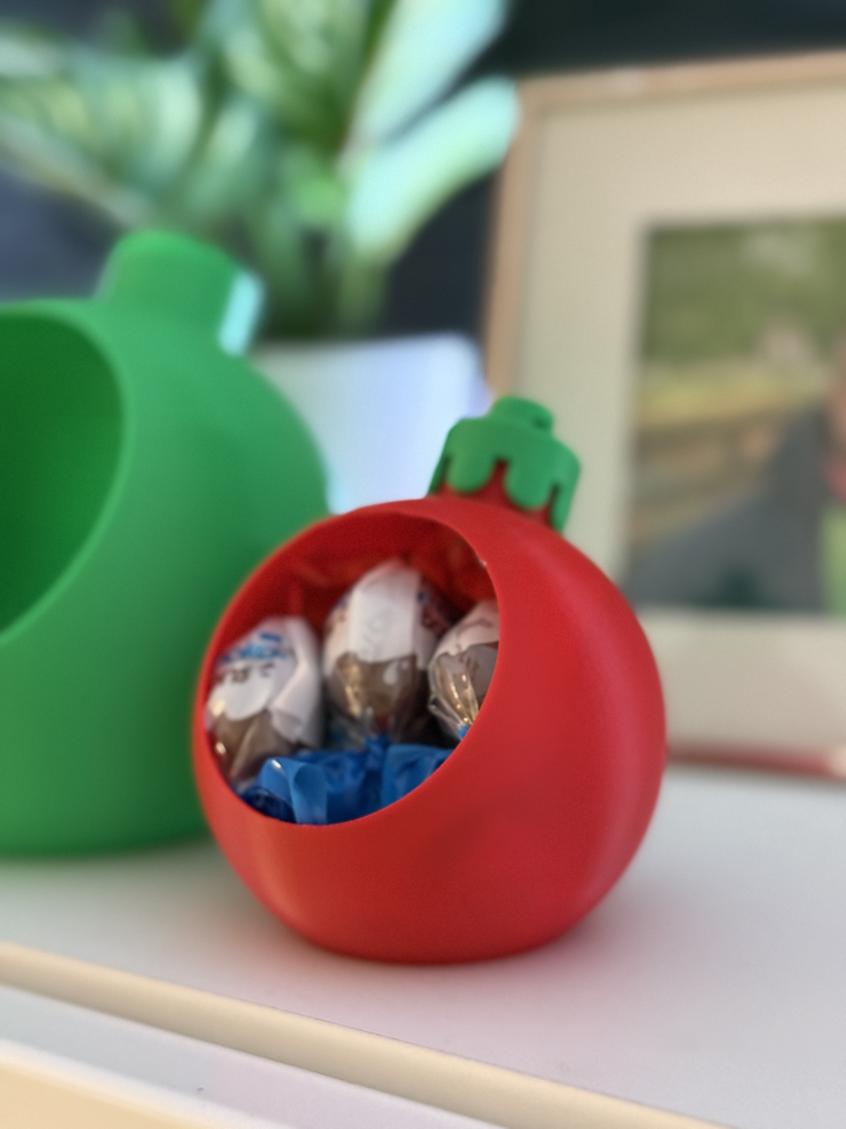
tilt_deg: -5.1
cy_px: 564
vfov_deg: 39.7
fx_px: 1564
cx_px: 423
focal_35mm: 48
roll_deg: +0.3
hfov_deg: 30.3
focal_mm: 6.76
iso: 800
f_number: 1.78
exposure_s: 1/20
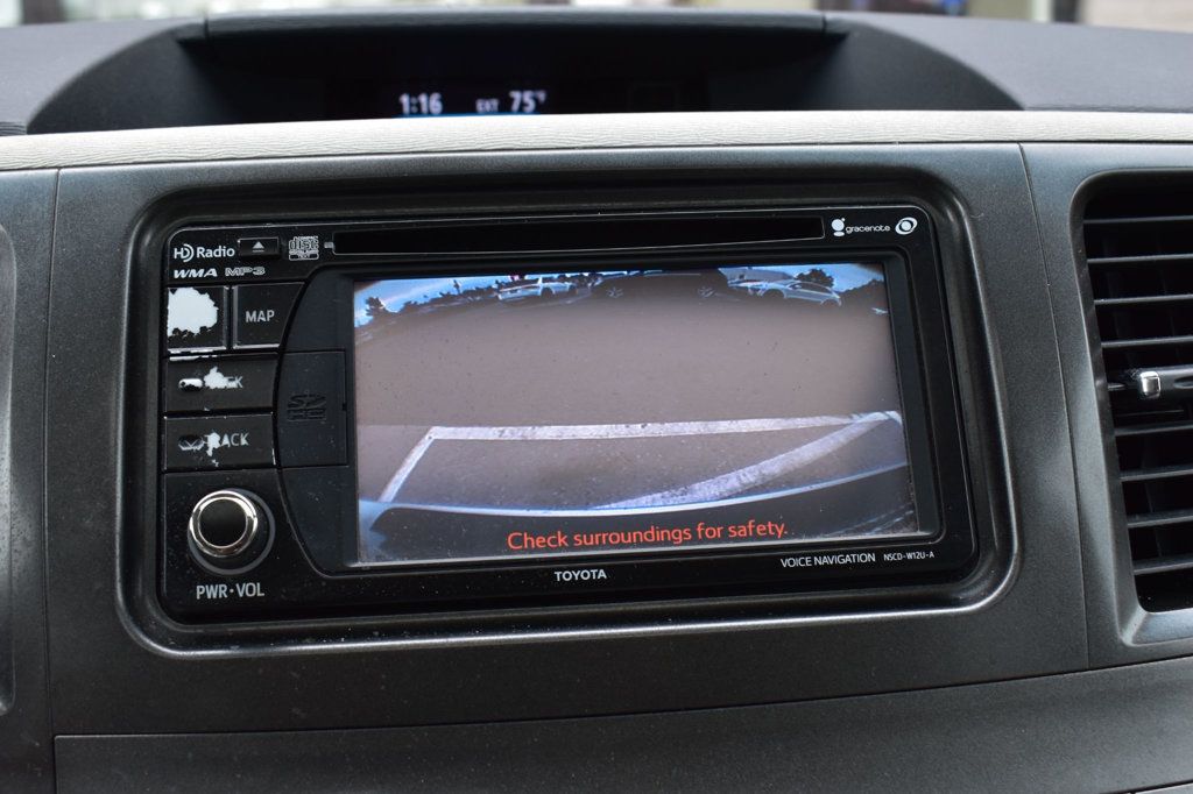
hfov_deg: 47.9
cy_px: 397
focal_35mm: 40
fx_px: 1342
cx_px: 596
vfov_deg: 33.0
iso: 400
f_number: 7.1
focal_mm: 27
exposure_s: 1/40
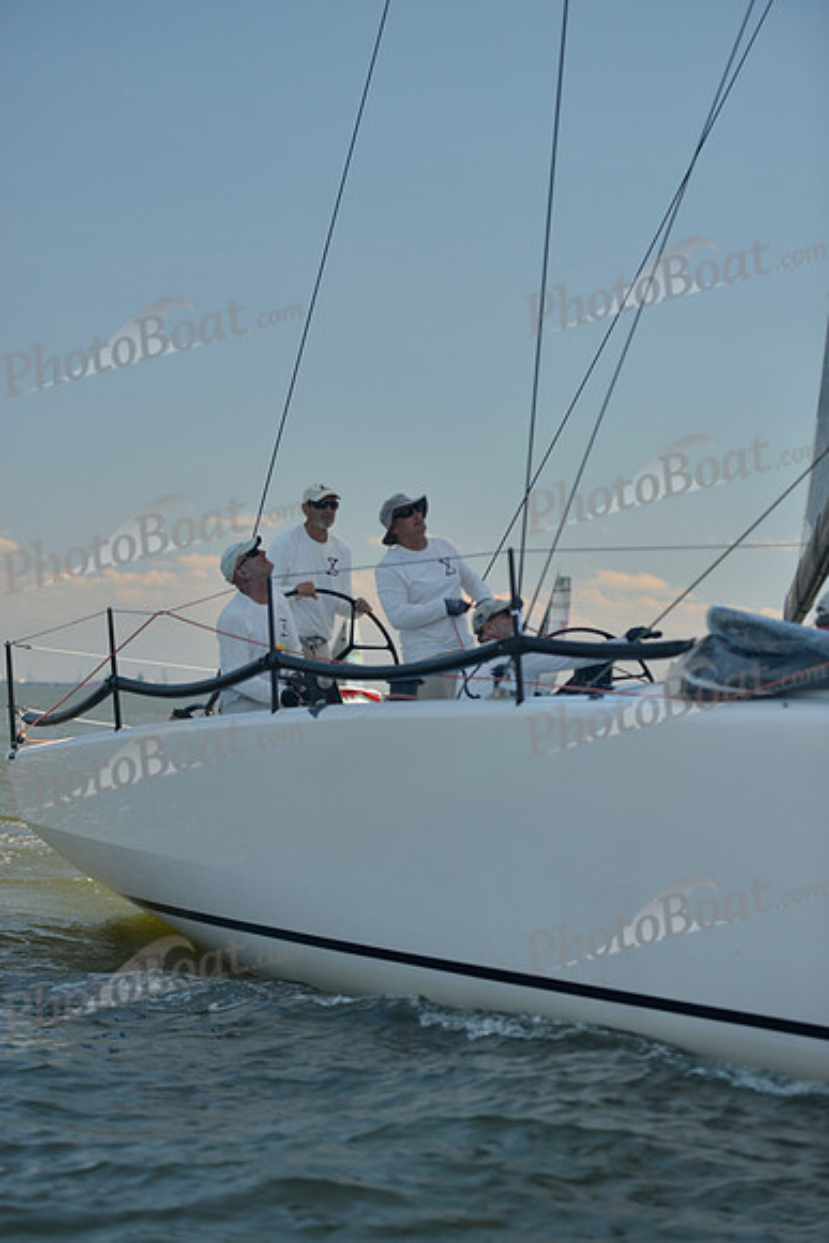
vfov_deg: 20.8
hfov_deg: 14.0
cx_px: 414
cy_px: 622
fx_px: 3383
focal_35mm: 98
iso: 200
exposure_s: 1/1250
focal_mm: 98
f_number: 3.2
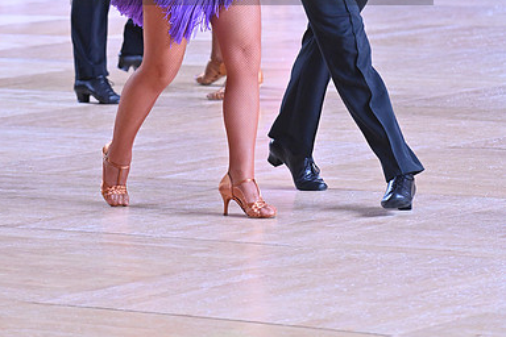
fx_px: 3612
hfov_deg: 8.0
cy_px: -38
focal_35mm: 257
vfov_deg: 5.3
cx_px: 252
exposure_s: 1/400
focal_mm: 170
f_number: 6.3
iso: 3200
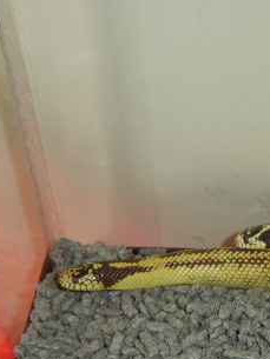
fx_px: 676
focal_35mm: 65
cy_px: 281
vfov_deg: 29.2
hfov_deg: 22.2
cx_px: 230
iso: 141
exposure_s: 1/30
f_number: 2.7
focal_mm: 8.13
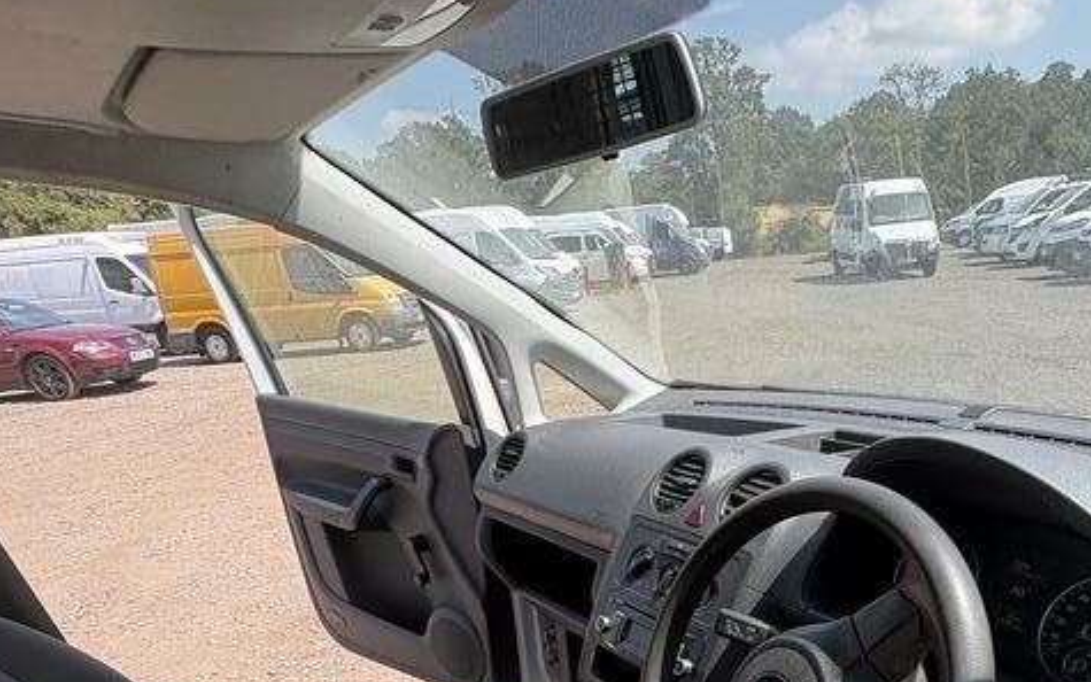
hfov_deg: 65.6
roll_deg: +6.5
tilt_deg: -25.0
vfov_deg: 38.5
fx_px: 833
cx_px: 673
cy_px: 710
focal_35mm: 28
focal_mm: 2.22
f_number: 2.2
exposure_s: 1/356
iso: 40
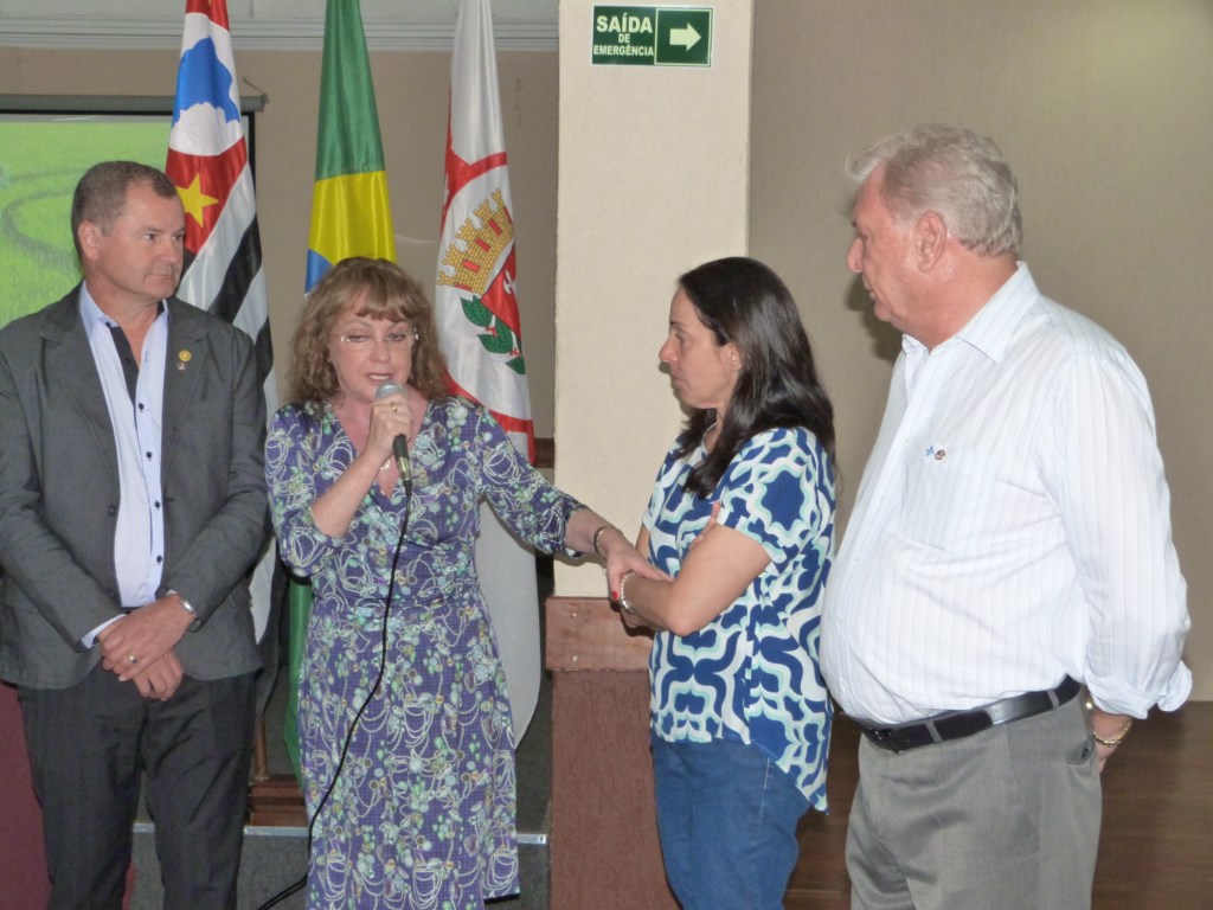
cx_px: 606
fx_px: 1892
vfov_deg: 27.0
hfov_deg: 35.5
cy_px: 455
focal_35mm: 54
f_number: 3.2
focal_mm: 9.7
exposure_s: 1/60
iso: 400
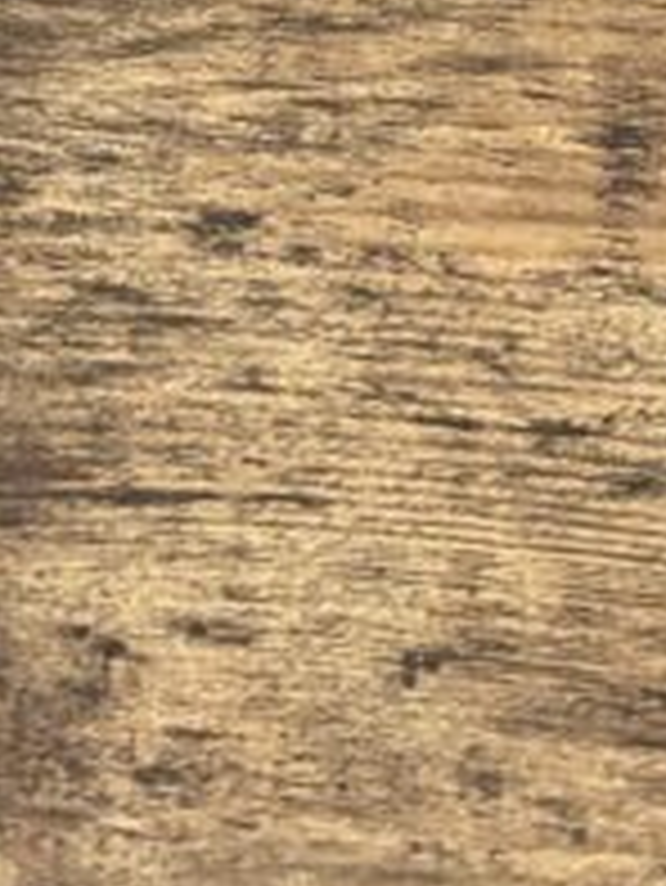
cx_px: 396
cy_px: -515
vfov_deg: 10.7
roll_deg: -0.3
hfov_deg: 8.4
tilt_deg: -40.6
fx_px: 4510
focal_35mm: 176
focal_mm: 6
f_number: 2
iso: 400
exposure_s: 1/33
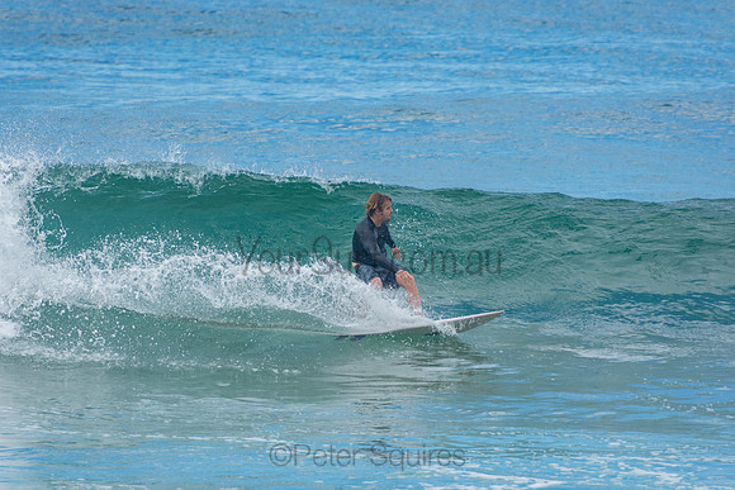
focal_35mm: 600
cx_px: 368
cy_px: 245
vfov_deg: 2.3
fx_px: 12252
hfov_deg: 3.4
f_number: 5.6
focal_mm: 400
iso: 280
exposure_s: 1/1250
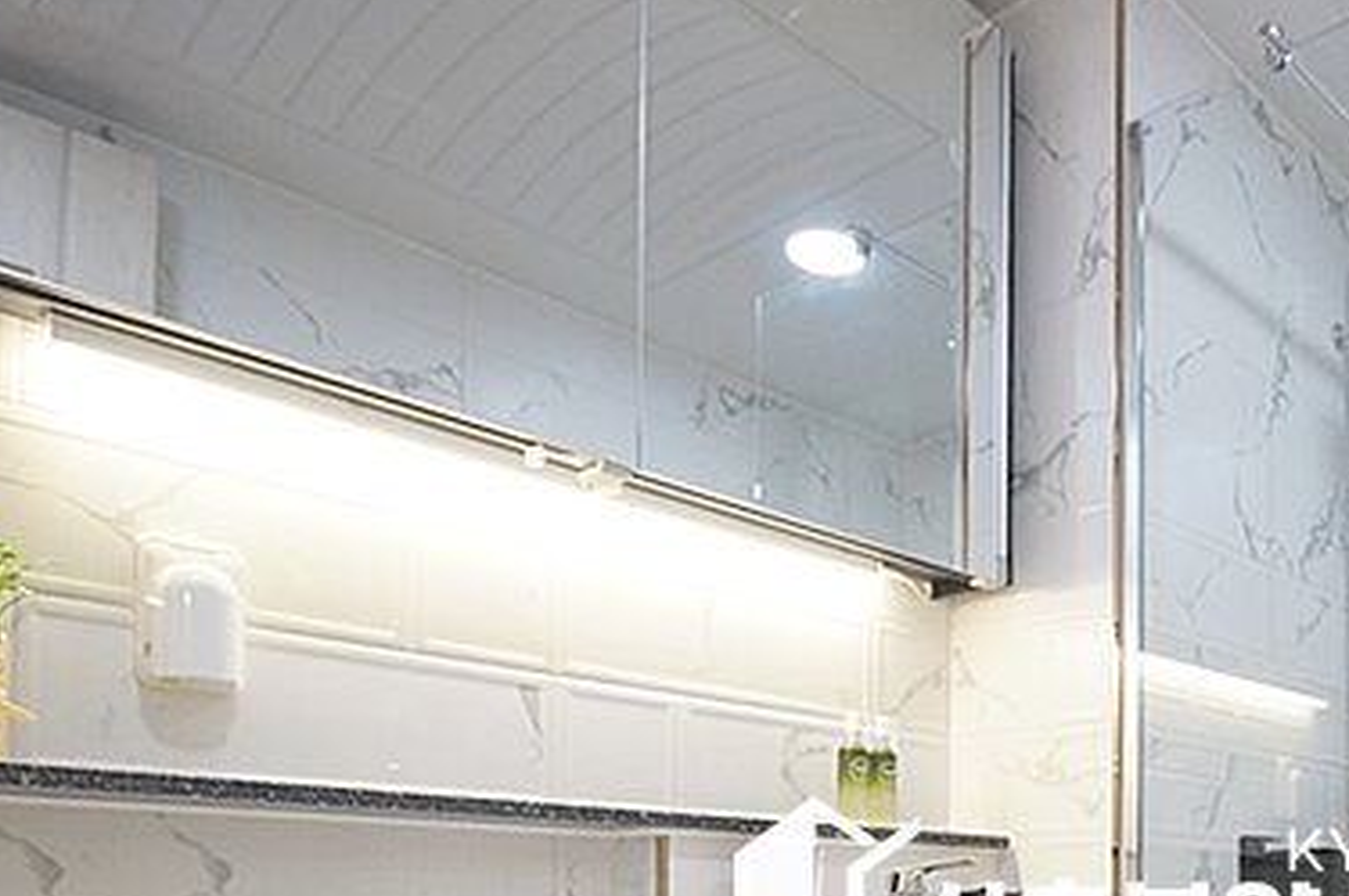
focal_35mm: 32
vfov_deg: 37.2
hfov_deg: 52.7
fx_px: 1198
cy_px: 874
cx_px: 1176
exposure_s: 1/60
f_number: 5.6
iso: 800
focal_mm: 10
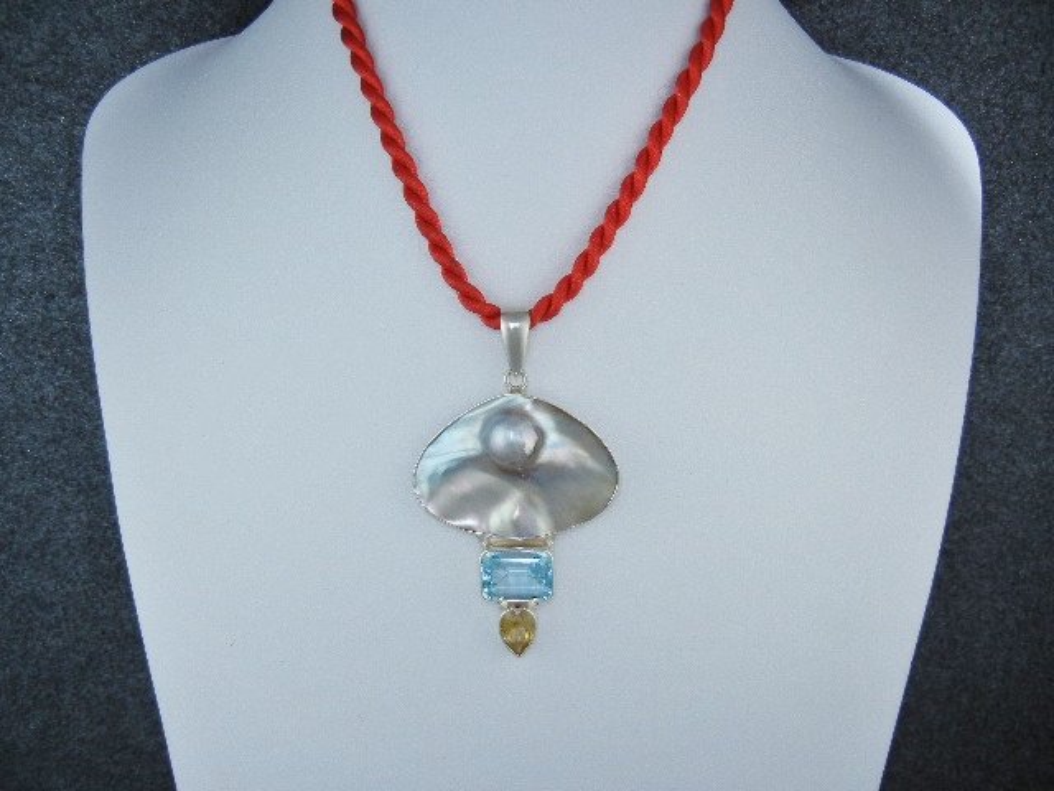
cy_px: 396
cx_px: 527
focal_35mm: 30
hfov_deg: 60.0
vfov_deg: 46.8
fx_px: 913
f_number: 3.5
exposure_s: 1/44.1
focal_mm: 5.4
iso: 160
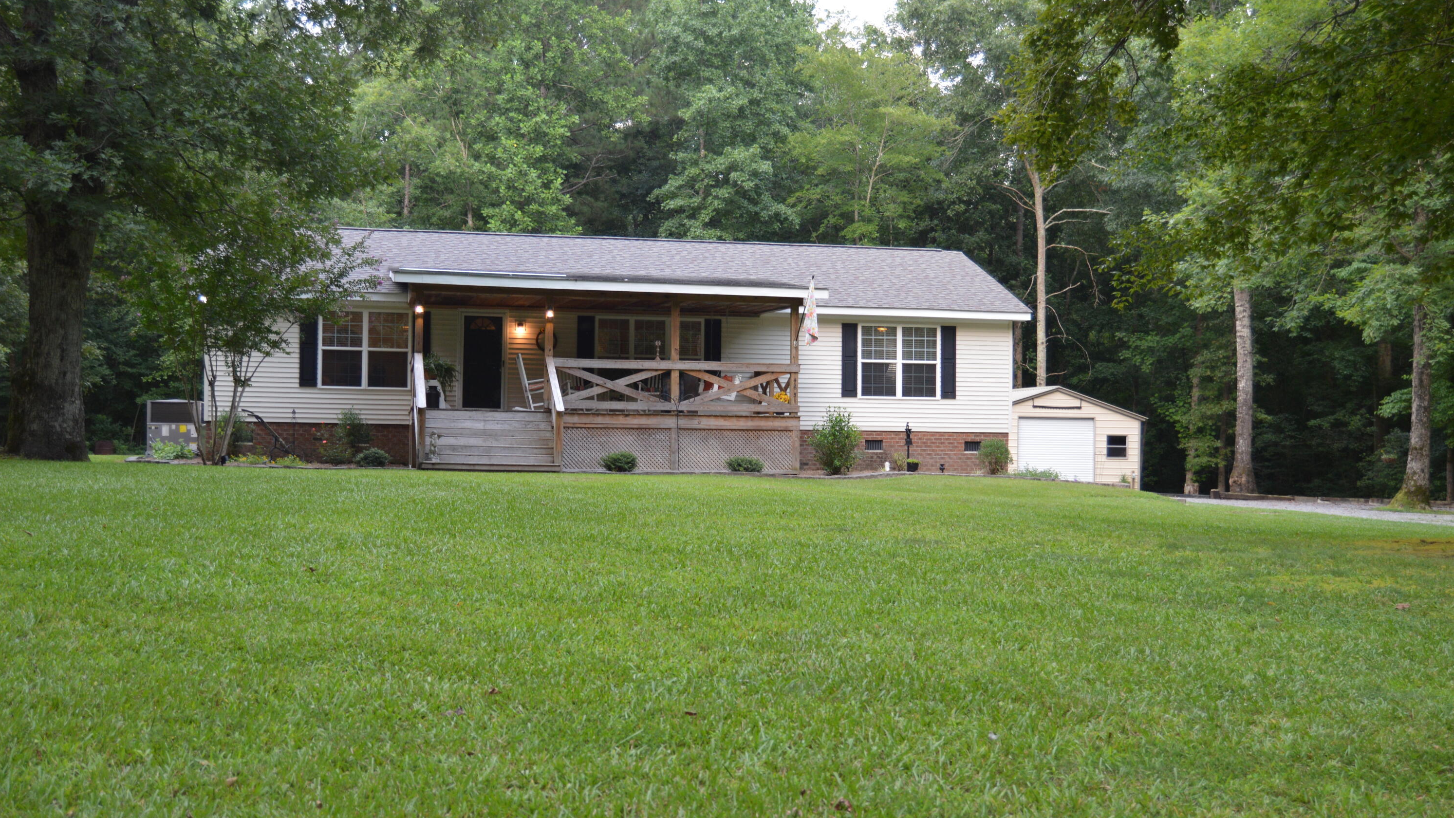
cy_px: 459
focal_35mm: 41
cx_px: 724
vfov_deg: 29.0
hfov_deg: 49.4
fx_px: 1581
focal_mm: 26
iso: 400
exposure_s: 1/80
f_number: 4.5
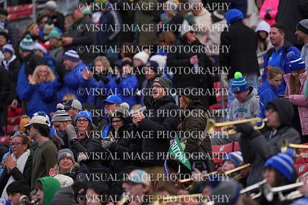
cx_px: 154
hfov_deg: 6.9
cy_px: 102
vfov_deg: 4.6
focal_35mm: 300
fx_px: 2567
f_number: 2.8
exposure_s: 1/2500
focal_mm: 300
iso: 250
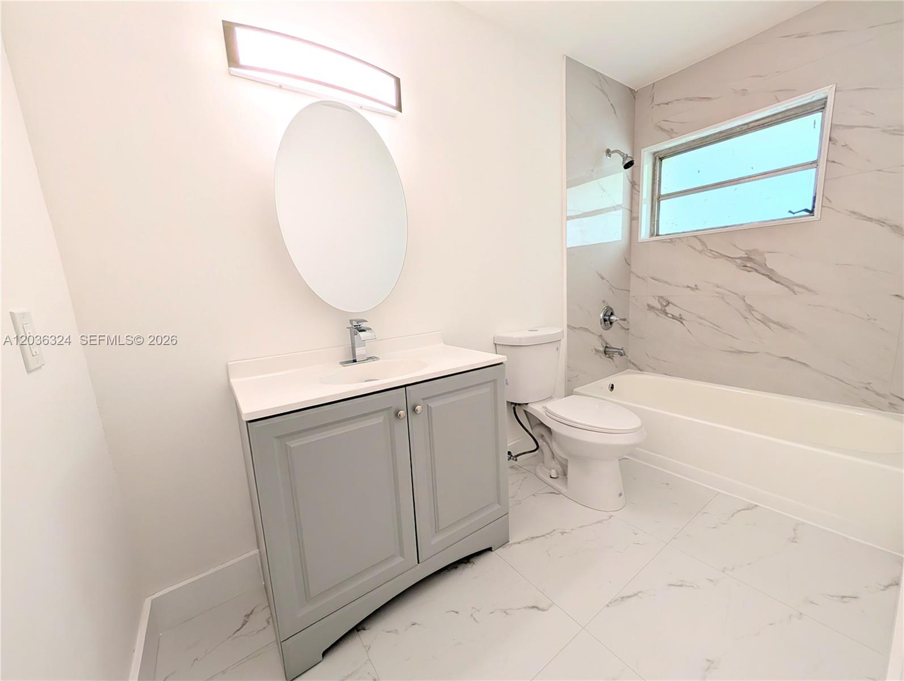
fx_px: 314
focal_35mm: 12
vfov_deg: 94.6
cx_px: 452
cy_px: 340
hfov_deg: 110.5
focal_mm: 2.02
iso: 54
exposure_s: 1/277
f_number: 1.7
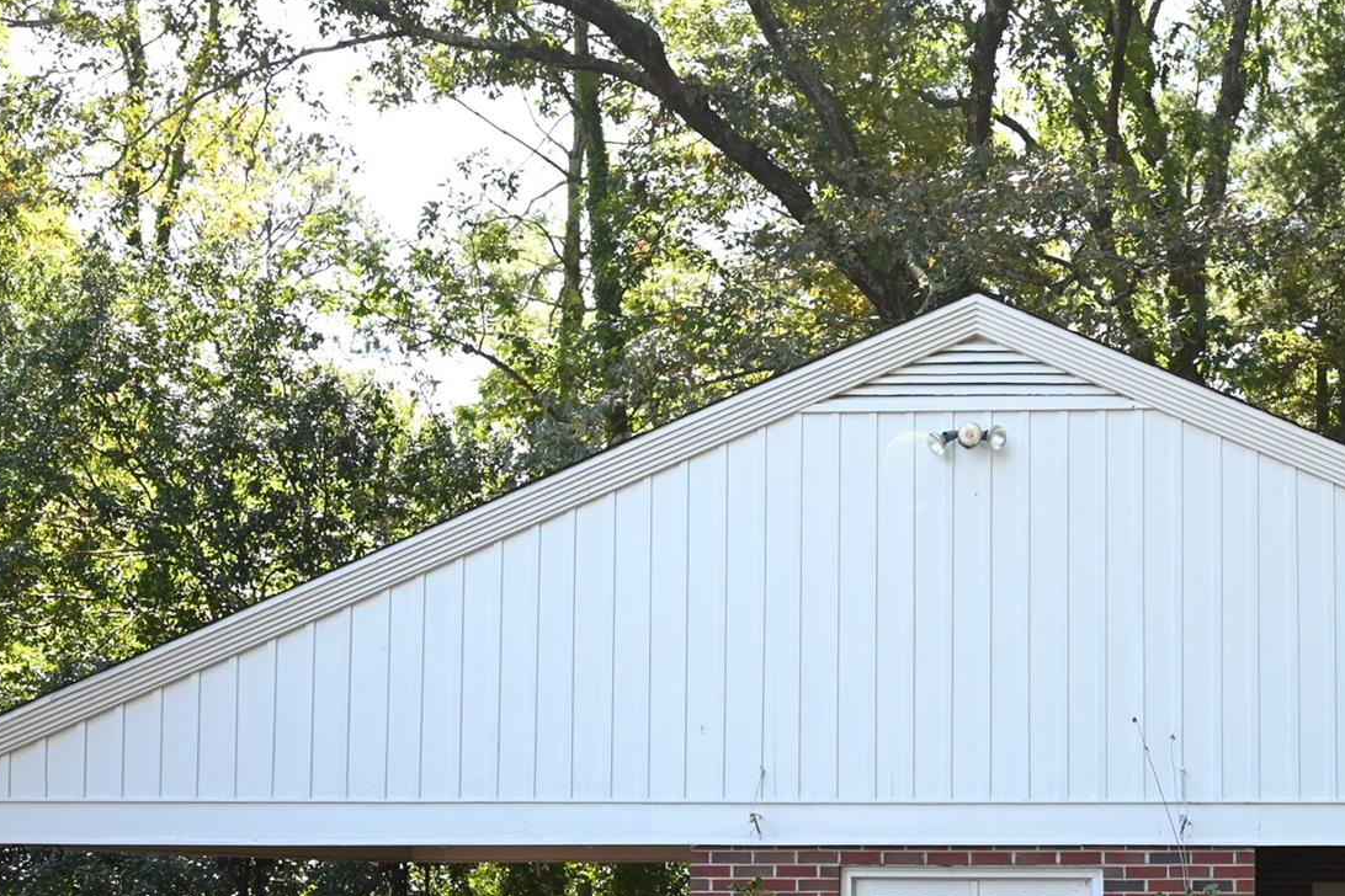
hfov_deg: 42.4
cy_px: 815
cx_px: 987
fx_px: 1681
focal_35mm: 45
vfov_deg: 28.6
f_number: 4
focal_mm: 24
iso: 1800
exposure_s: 1/1250
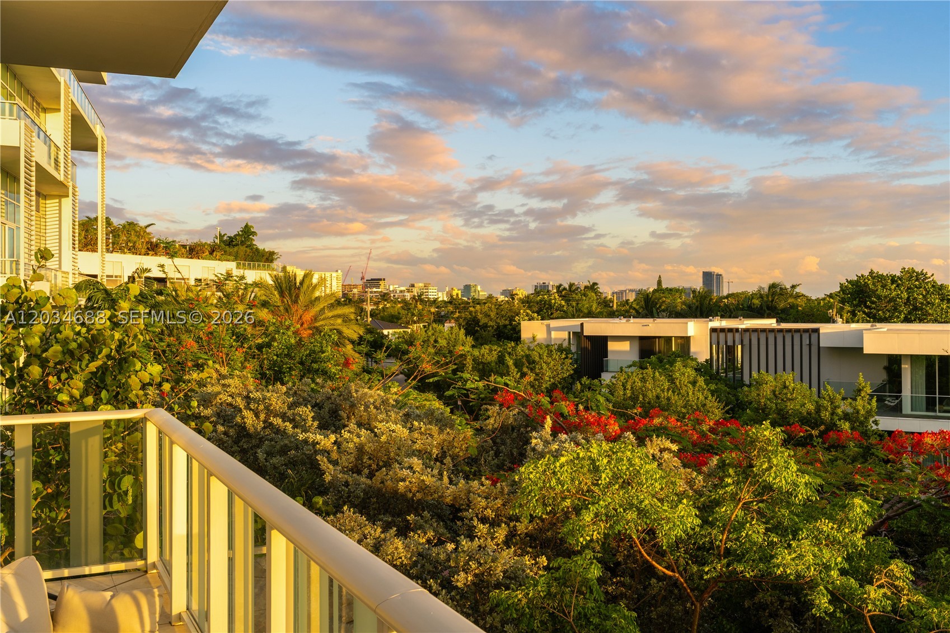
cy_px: 316
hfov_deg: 54.4
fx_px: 923
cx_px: 475
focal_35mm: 35
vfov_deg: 37.8
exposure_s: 1/80
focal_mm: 35
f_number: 13
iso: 125
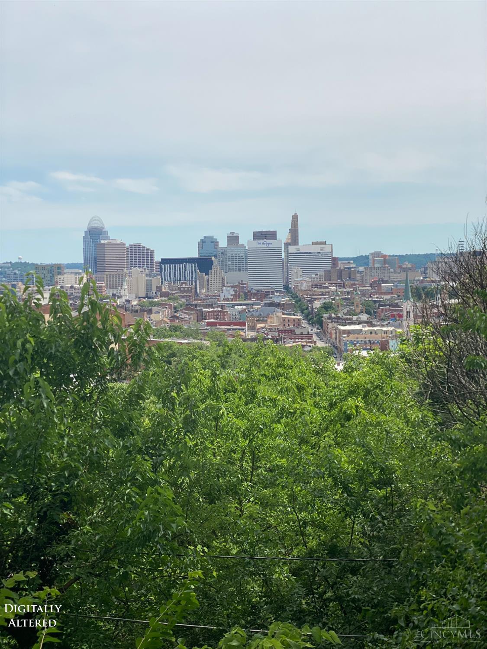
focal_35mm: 52
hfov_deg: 28.0
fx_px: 975
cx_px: 244
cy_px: 324
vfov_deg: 36.8
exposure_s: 1/1916
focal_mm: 6
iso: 20
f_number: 2
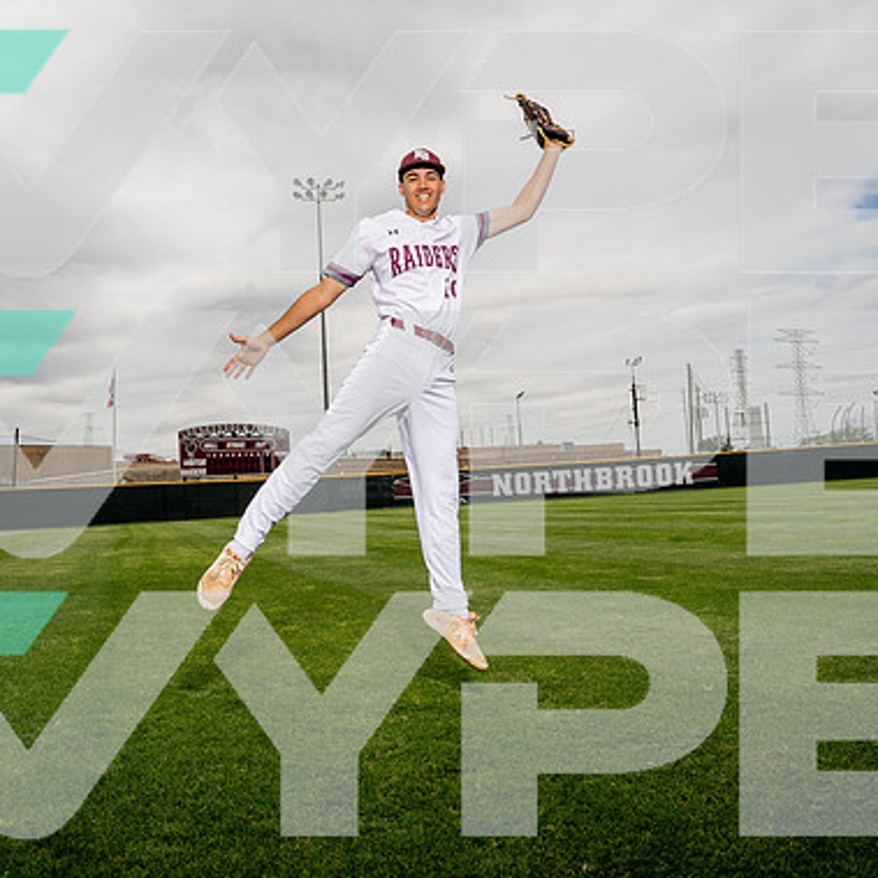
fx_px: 746
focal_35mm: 26
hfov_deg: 60.9
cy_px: 434
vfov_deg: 60.9
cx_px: 424
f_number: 11
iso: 400
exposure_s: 1/800
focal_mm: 20
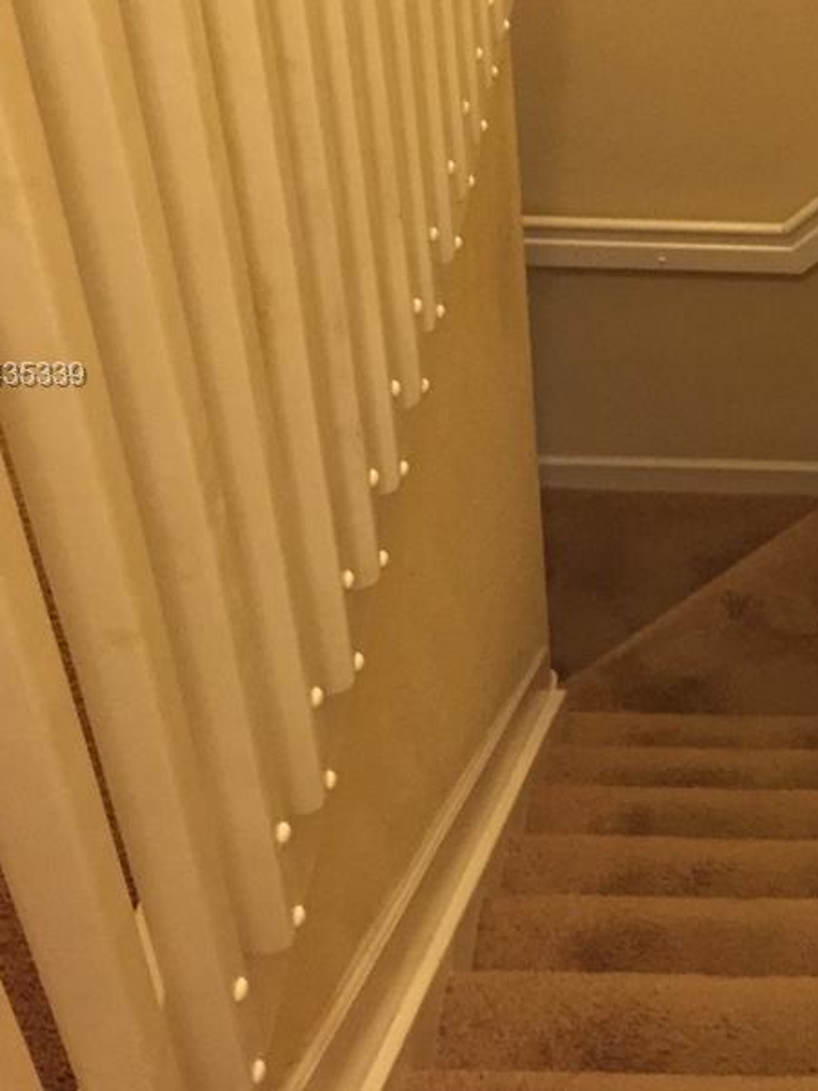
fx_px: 1827
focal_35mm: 58
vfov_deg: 33.0
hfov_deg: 24.5
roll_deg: +1.2
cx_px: 745
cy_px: 378
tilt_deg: -39.9
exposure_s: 1/30
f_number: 2.2
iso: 250
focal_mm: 4.15
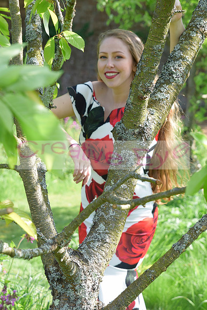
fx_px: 905
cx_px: 104
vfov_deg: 19.5
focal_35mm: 105
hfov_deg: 13.0
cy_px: 155
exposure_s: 1/500
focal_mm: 70
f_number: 5.6
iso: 400
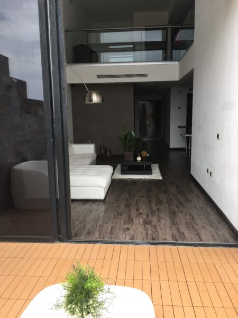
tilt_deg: -8.9
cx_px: 119
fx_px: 266
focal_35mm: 29
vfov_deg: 61.7
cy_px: 159
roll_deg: -0.1
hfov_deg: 48.2
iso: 25
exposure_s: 1/234
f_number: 2.2
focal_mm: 4.15
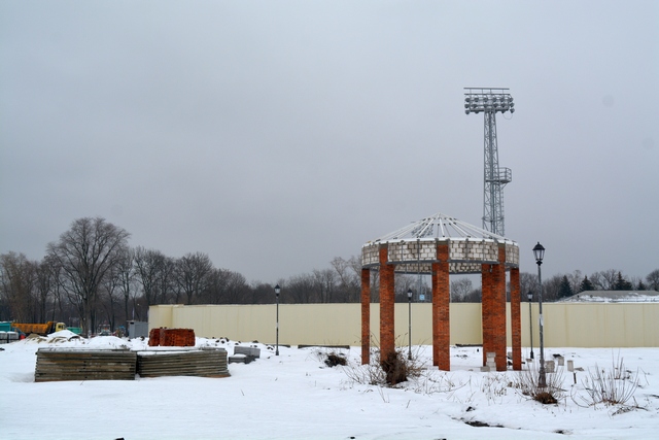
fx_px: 796
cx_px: 330
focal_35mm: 44
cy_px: 220
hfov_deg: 45.0
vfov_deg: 30.9
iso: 160
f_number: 8
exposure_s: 1/250
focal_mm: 29
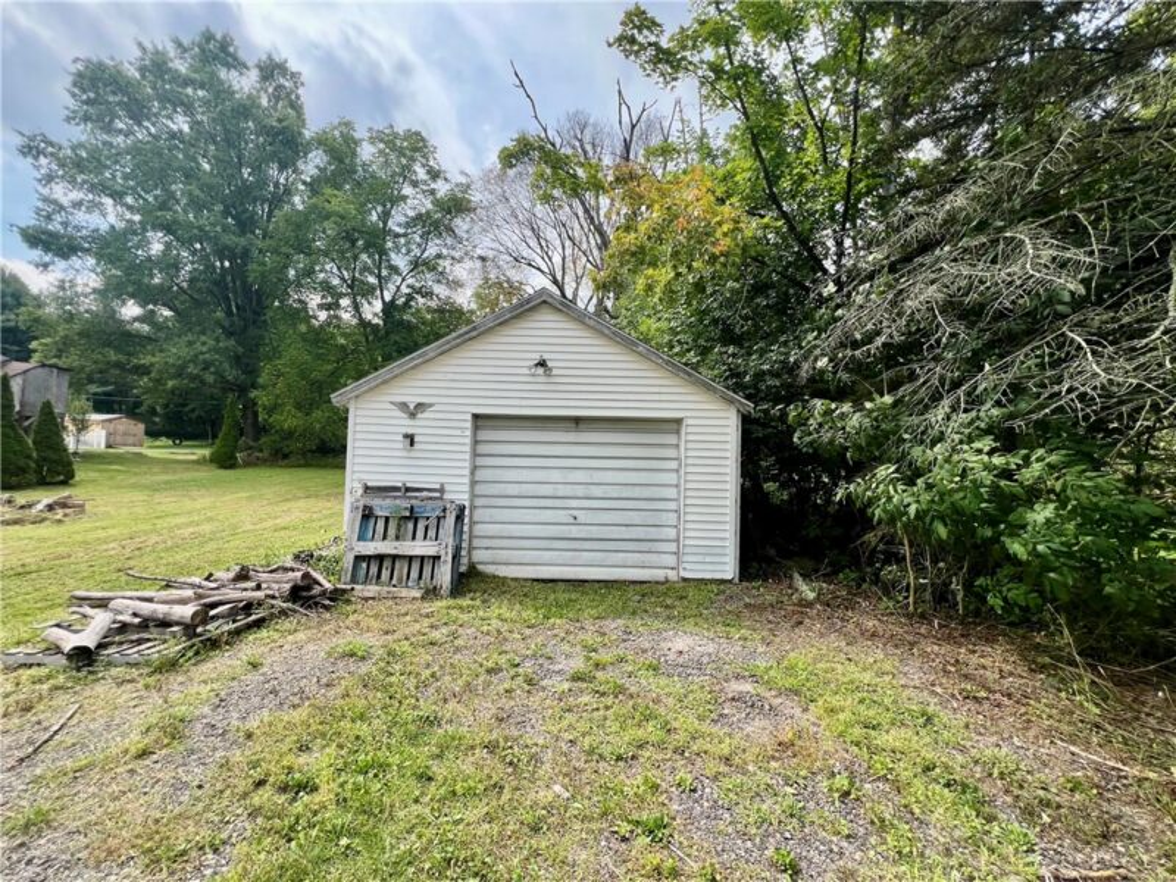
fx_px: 442
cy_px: 441
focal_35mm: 13
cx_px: 588
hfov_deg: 106.2
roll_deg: +0.1
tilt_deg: -1.0
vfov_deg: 89.9
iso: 32
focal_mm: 1.57
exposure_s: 1/626
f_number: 1.8
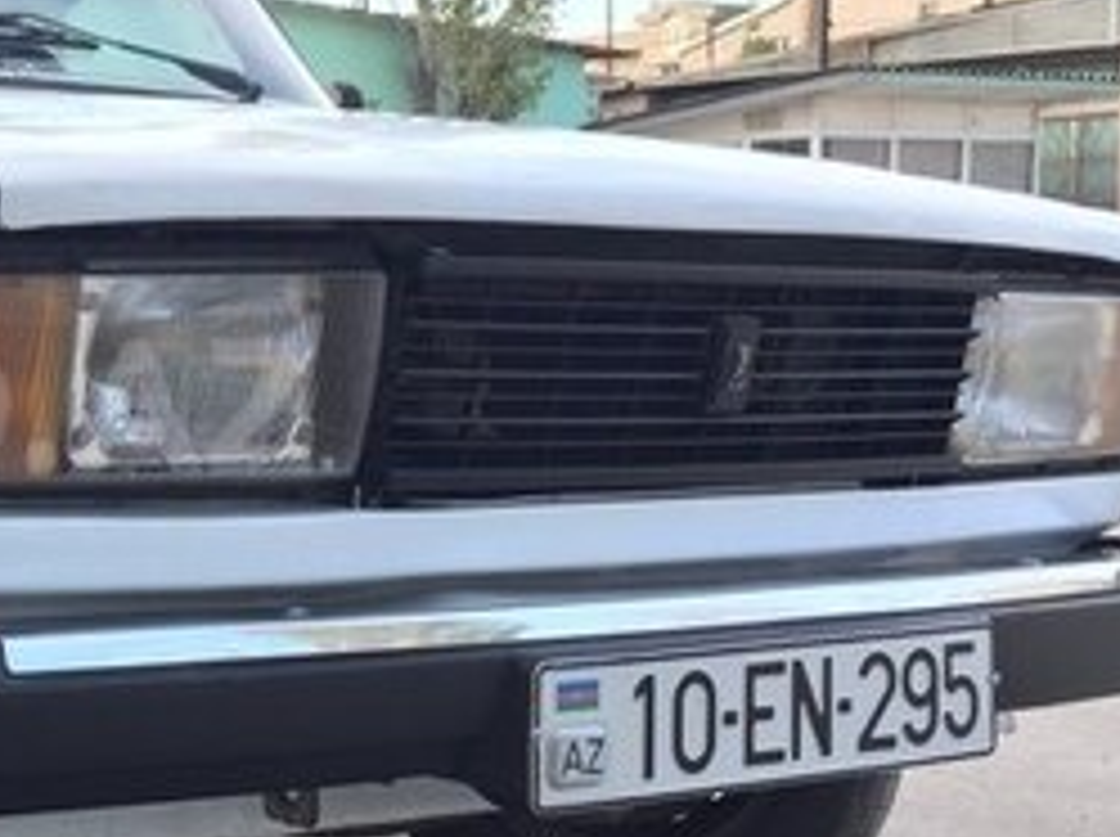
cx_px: -148
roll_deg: -1.0
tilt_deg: -3.4
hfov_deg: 23.6
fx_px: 2488
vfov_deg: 19.1
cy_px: 407
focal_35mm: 77
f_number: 2.2
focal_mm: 4.15
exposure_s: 1/255
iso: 32
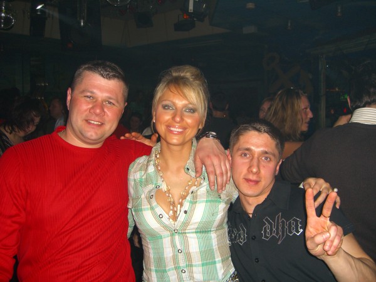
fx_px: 413
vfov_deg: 37.7
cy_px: 141
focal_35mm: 38
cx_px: 188
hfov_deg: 49.0
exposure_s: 1/60
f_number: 2.8
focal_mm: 7.9
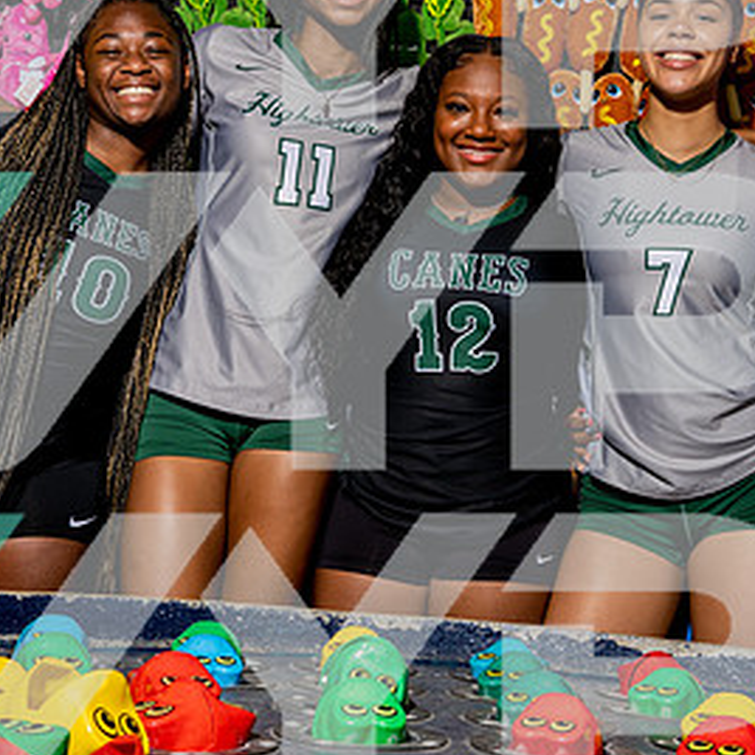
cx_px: 456
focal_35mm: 57
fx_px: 1407
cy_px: 323
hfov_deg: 30.0
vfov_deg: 30.0
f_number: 7.1
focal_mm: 31
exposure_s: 1/250
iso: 100
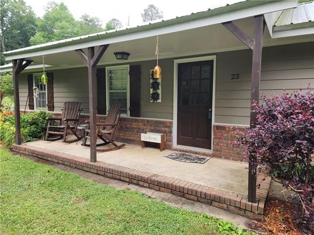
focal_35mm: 23
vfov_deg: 58.9
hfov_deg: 73.9
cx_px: 157
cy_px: 118
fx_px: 209
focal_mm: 6.4
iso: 20
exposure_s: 1/120
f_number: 1.8
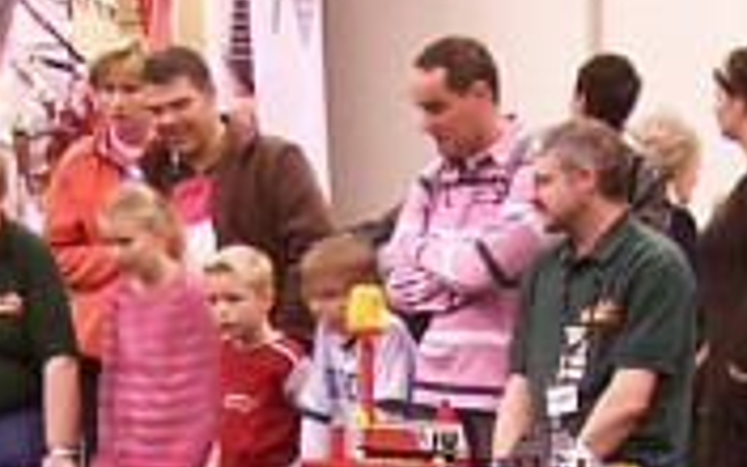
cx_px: 357
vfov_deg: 5.4
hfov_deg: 8.9
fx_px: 4784
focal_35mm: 235
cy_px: 1121
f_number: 2.8
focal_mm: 6.3
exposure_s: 1/2
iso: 80
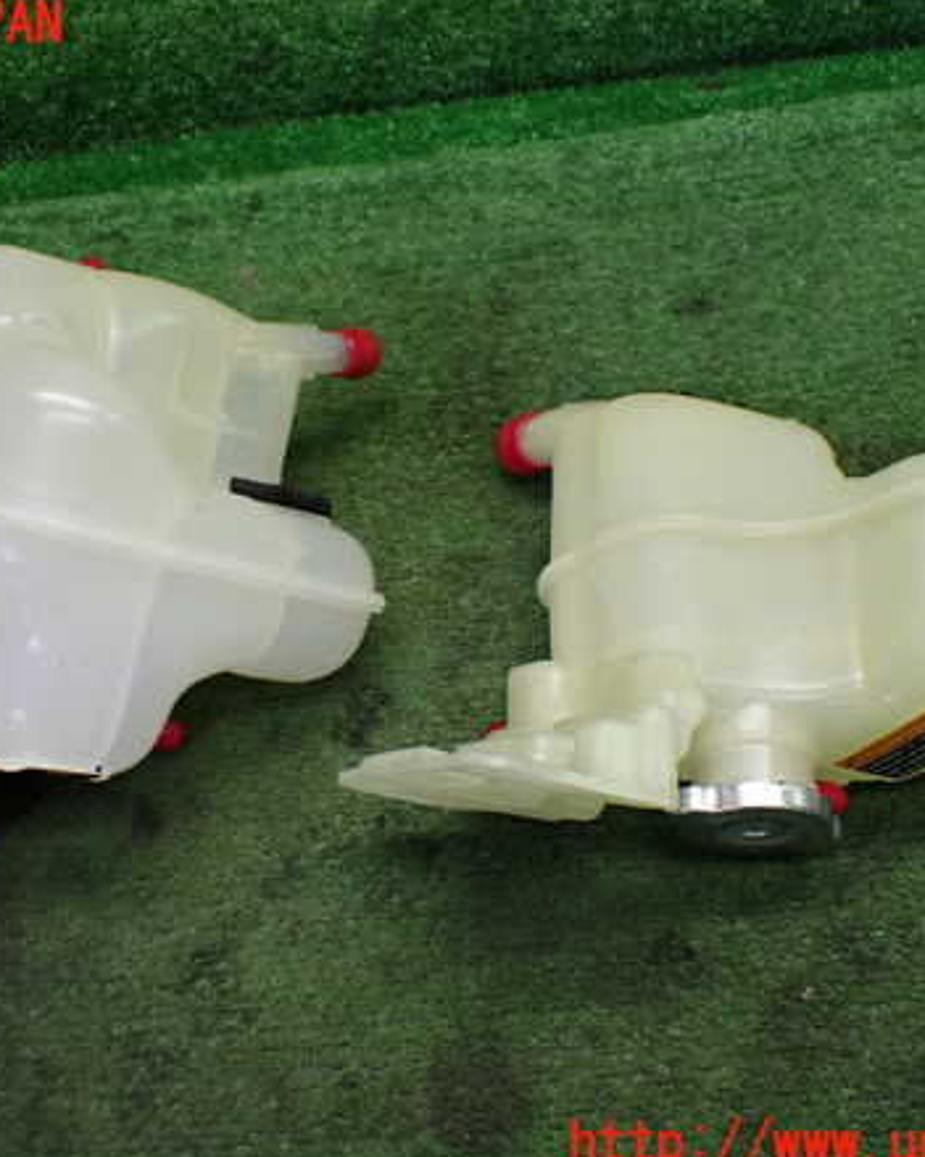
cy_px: 585
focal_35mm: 40
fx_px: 1369
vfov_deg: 45.8
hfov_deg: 37.2
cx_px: 374
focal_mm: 5.4
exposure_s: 1/125
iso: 400
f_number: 2.3
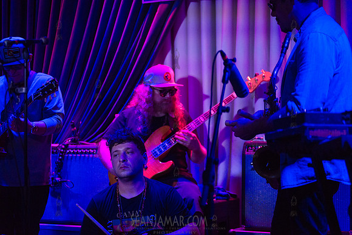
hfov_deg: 25.4
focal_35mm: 80
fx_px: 782
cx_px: 176
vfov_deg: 17.1
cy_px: 118
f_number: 2.8
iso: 2500
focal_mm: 80
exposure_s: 1/640
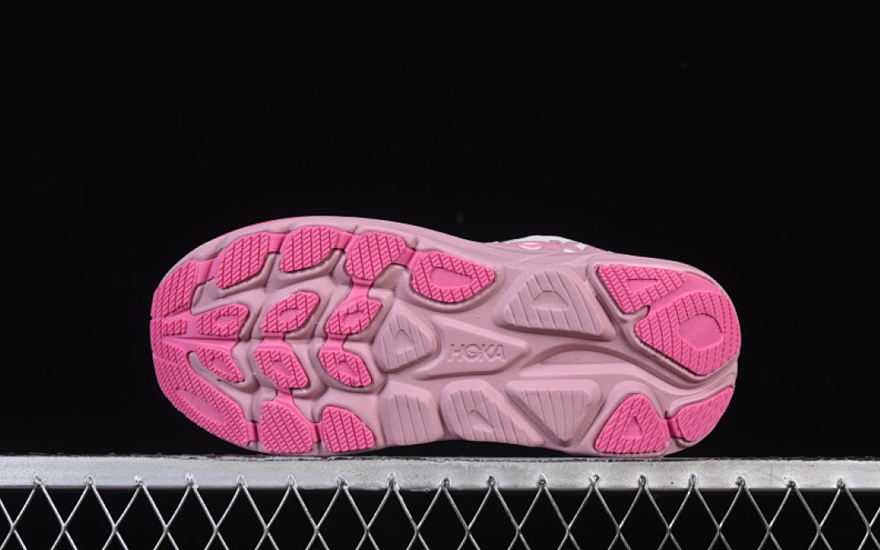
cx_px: 441
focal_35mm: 77
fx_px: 1847
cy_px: 275
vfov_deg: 16.9
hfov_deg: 26.8
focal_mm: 50
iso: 160
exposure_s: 1/80
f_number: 8
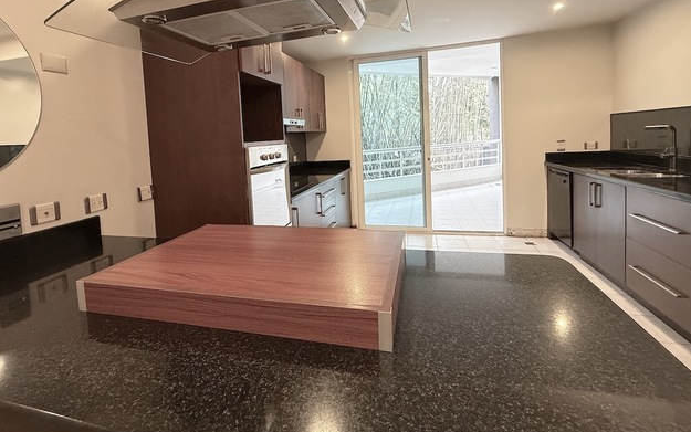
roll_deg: +3.0
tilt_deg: -3.9
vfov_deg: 61.4
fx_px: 358
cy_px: 161
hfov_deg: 87.7
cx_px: 310
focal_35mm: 19
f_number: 2.2
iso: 640
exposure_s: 1/60
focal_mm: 2.22
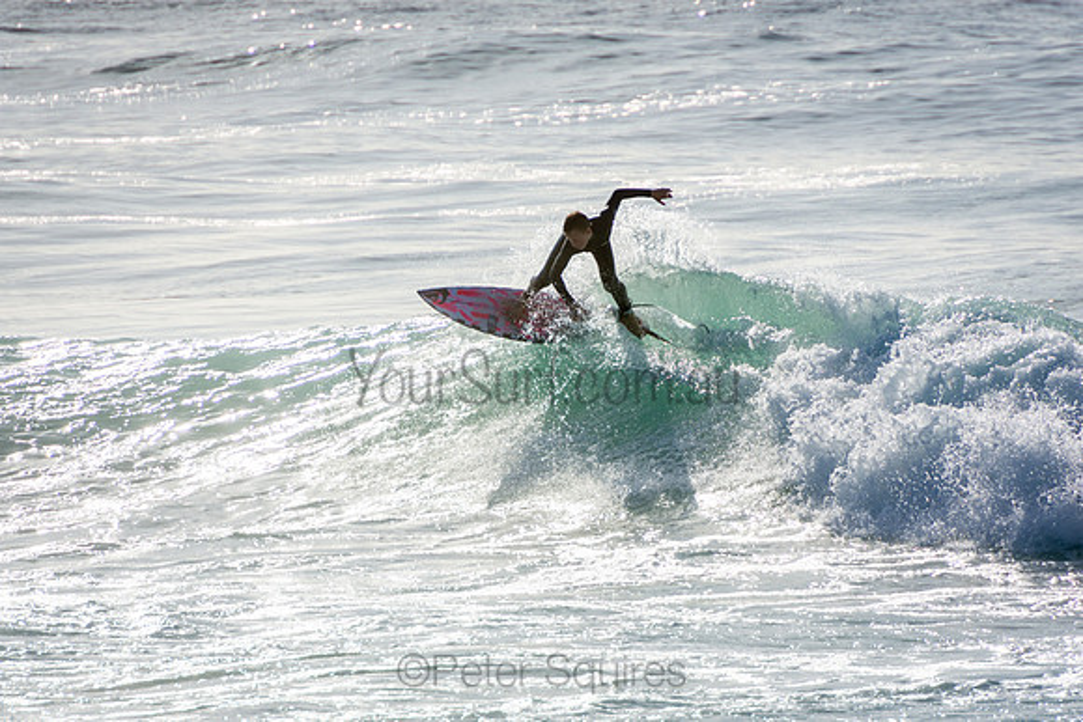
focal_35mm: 600
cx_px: 542
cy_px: 361
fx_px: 18053
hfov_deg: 3.4
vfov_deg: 2.3
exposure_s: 1/2000
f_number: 6.3
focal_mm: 400
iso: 100
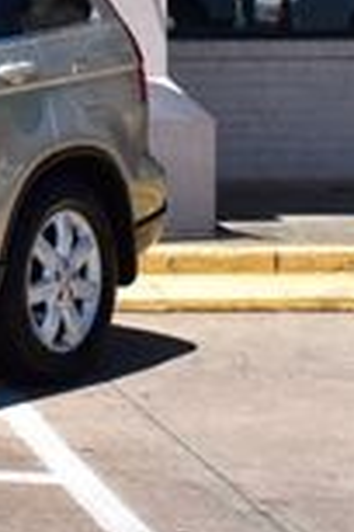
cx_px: -378
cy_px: -49
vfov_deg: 10.8
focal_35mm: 188
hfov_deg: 7.0
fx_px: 2773
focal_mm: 30
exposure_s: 1/500
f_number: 11
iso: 320
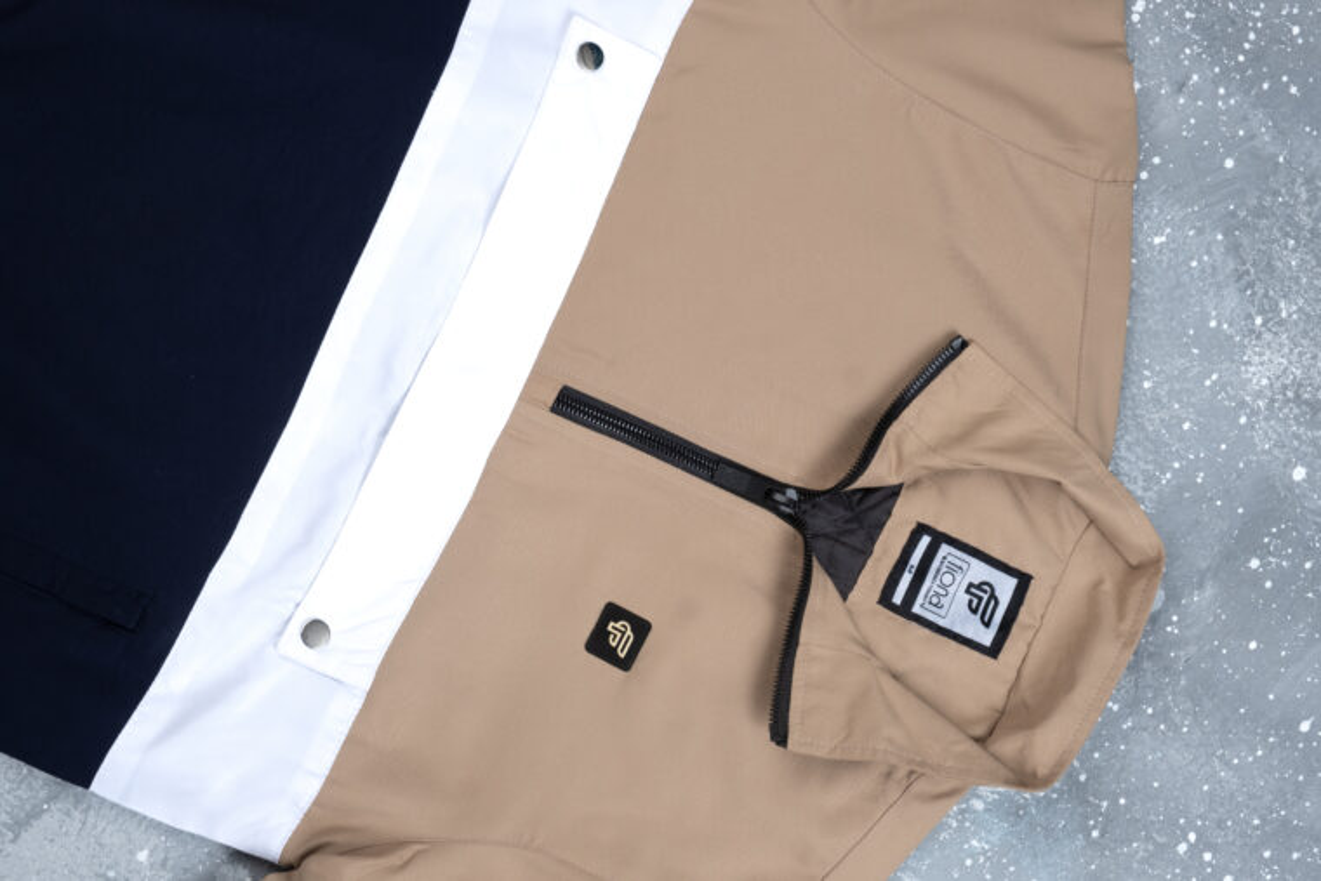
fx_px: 2239
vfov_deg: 22.3
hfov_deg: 32.9
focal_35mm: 61
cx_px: 660
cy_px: 440
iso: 400
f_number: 10
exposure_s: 1/100
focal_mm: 40.7
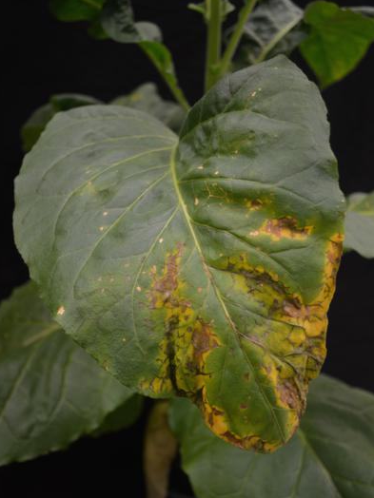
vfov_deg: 55.2
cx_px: 186
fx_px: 475
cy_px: 283
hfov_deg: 42.9
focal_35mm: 33
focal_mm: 20
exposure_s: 1/8
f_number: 3.8
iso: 100
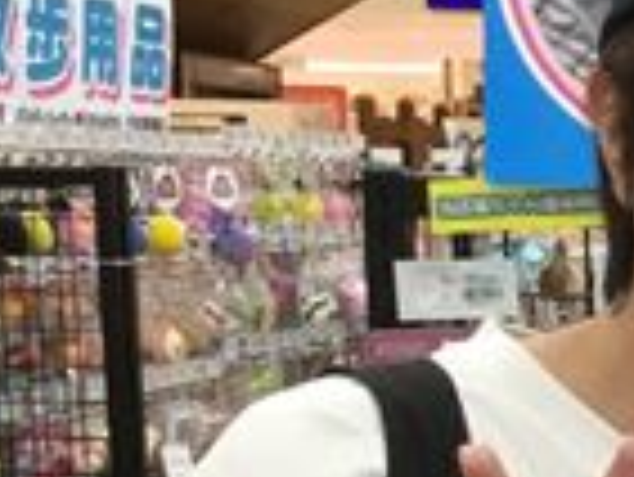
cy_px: 698
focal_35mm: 132
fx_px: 2420
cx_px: 1169
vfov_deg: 10.9
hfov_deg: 13.3
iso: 64
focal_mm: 3.3
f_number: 2.4
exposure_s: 1/33
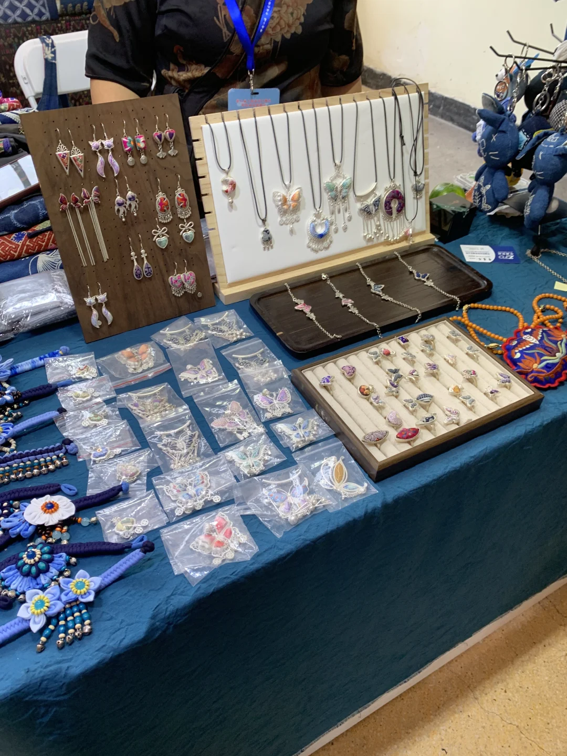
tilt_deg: -41.9
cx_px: 284
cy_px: 378
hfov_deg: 53.1
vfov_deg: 67.3
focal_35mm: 26
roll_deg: -0.2
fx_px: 568
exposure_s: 1/100
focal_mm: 4.25
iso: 64
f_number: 1.8
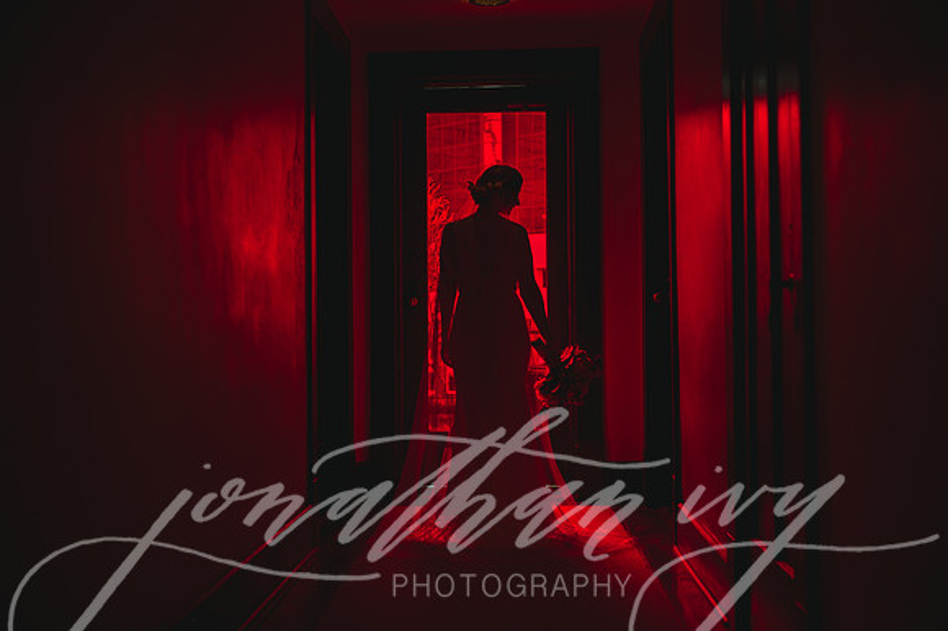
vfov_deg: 29.2
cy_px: 316
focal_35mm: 46
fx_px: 1211
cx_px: 474
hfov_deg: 42.8
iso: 1600
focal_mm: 46
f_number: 2.8
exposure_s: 1/640
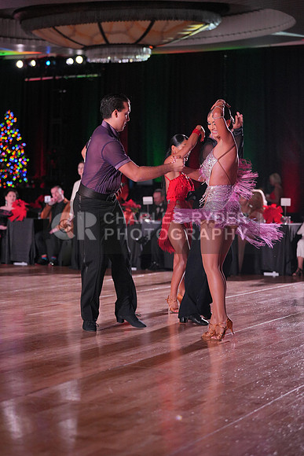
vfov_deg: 25.1
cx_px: 152
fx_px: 1025
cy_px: 228
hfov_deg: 16.9
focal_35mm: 81
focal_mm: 81
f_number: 2.8
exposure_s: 1/800
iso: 2000
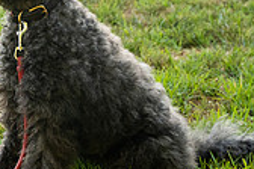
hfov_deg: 14.5
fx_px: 974
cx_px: -32
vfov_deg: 9.8
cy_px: -16
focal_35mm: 138
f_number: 4
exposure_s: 1/500
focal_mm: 40
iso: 800
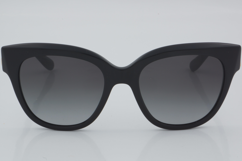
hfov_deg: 24.6
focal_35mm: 82
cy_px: 80
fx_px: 555
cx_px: 121
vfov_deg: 16.6
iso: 100
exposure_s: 1/4
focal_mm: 55
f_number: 32
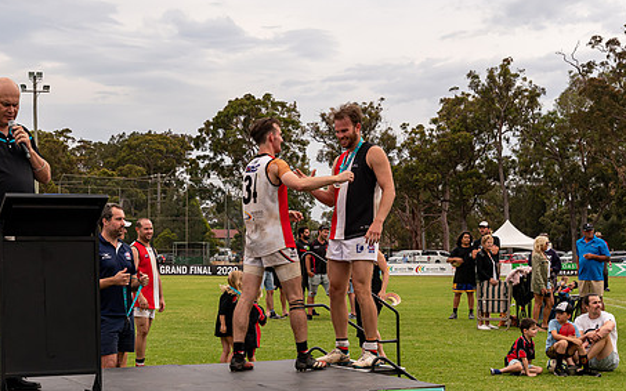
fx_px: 1177
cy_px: 242
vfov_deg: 18.8
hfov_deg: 29.7
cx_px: 233
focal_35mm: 69
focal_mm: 34
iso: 400
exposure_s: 1/320
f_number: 6.3
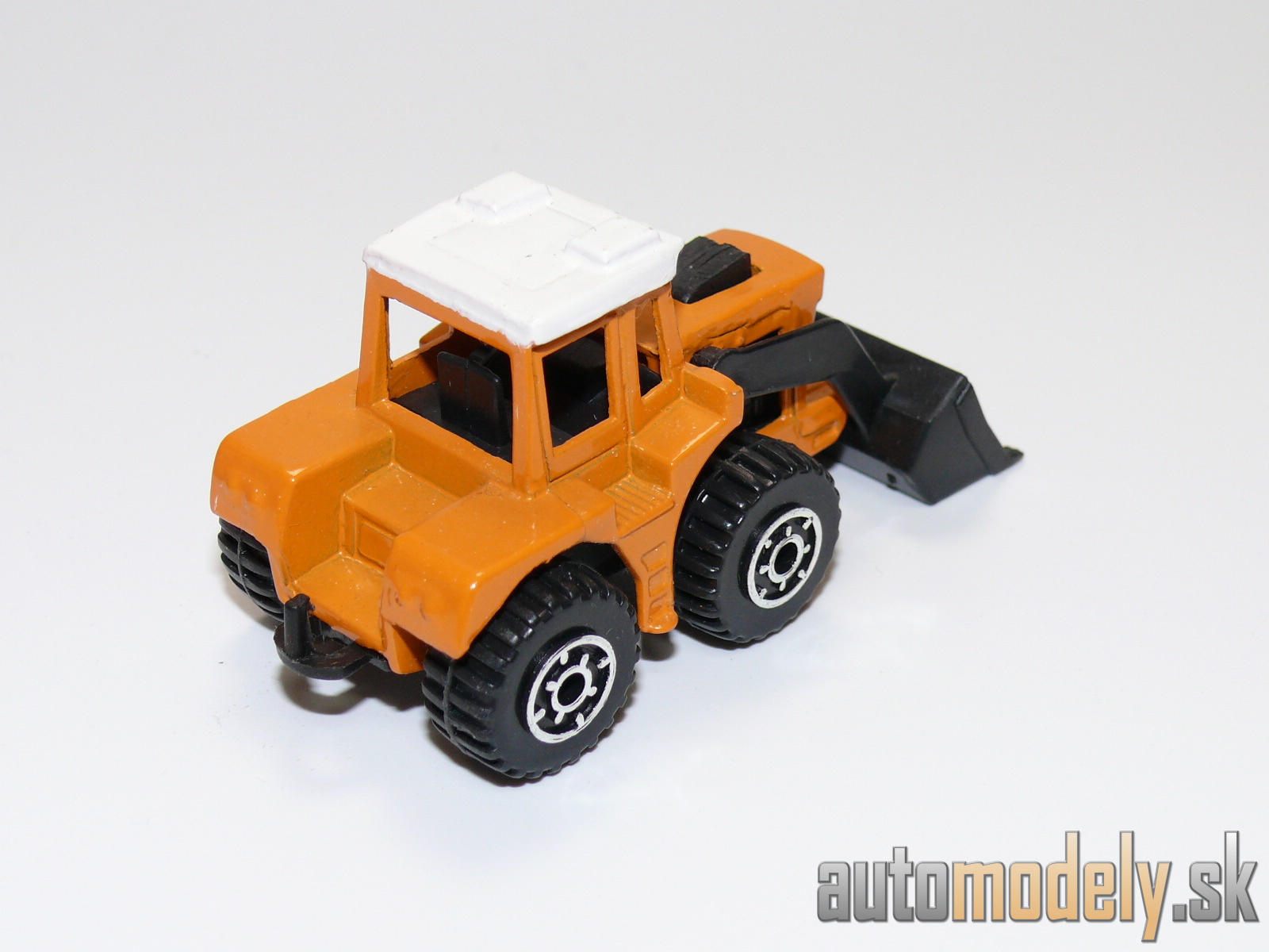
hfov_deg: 28.6
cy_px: 476
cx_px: 634
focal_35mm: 68
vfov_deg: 21.6
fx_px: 2493
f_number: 4
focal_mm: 10.8
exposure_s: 1/30
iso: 100
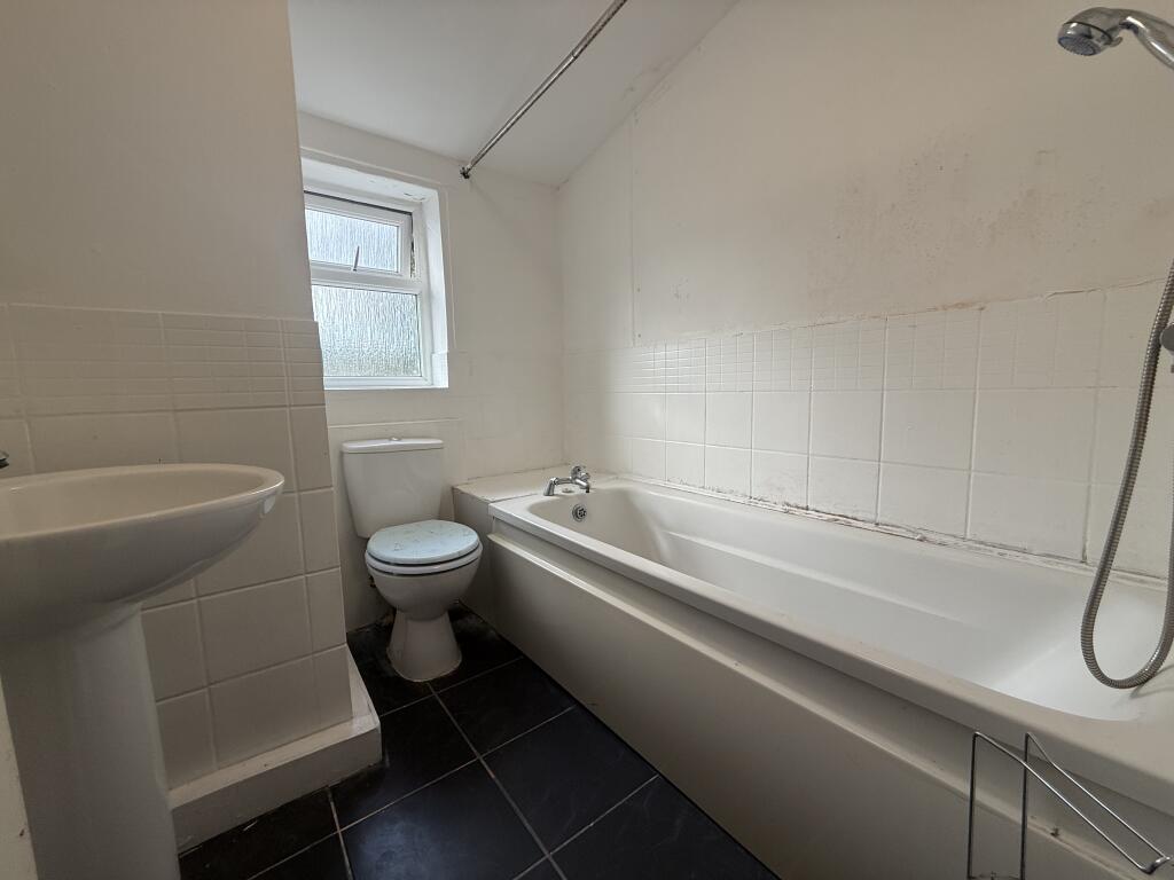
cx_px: 587
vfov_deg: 85.7
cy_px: 440
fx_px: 475
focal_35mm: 14
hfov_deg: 102.1
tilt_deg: -5.5
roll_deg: +1.1
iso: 64
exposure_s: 1/110
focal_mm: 2.22
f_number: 2.2
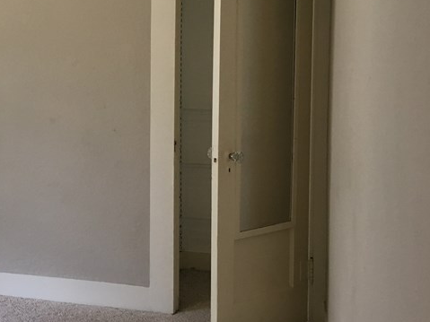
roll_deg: +0.8
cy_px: 101
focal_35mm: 62
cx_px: -22
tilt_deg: -4.5
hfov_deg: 28.8
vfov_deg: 23.5
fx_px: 770
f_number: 2.2
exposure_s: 1/30
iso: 80
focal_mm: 4.15
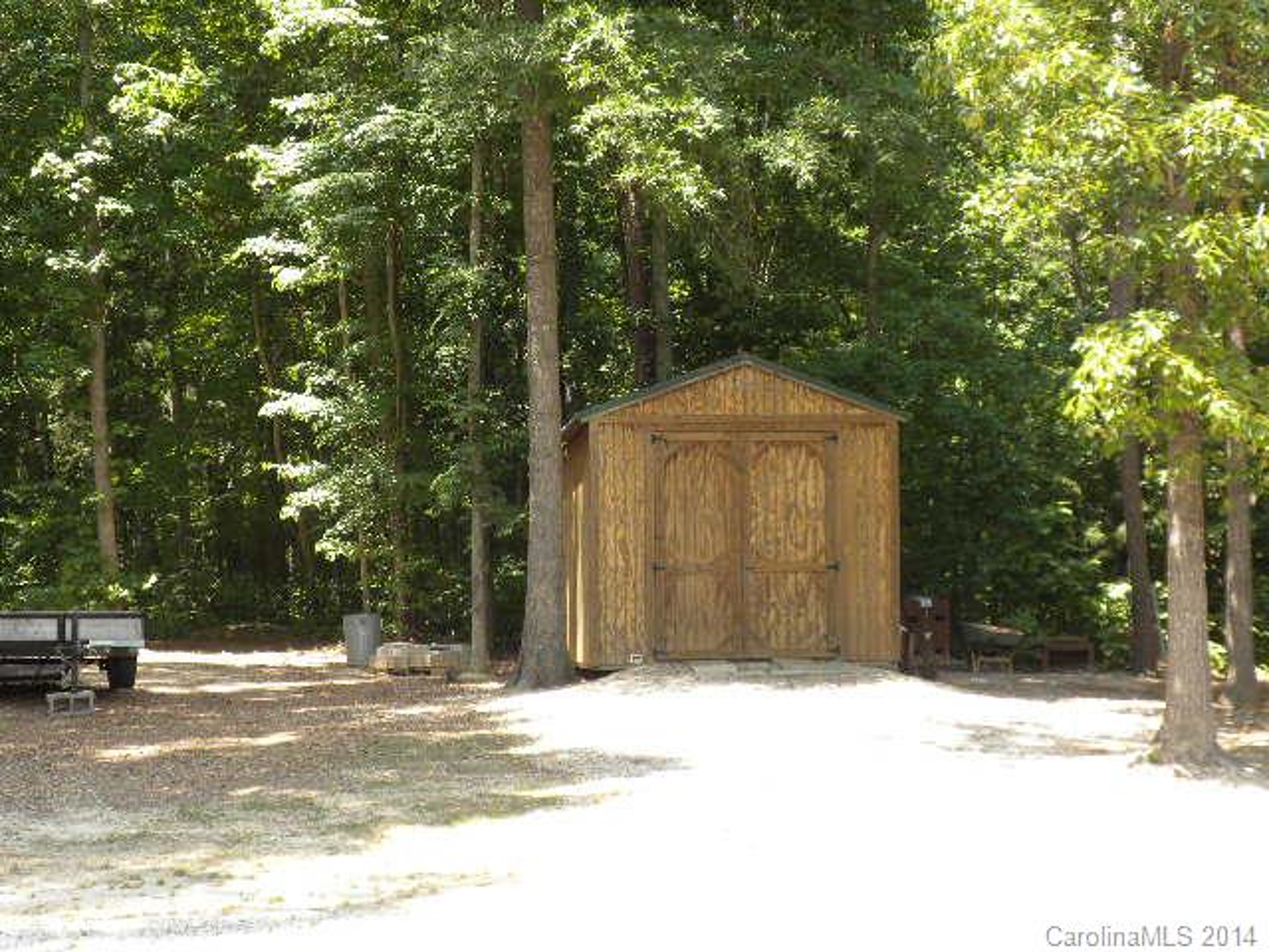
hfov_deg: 32.2
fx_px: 2200
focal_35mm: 60
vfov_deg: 24.4
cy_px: 476
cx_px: 634
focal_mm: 10.7
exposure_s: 1/88.7
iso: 90
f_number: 4.7
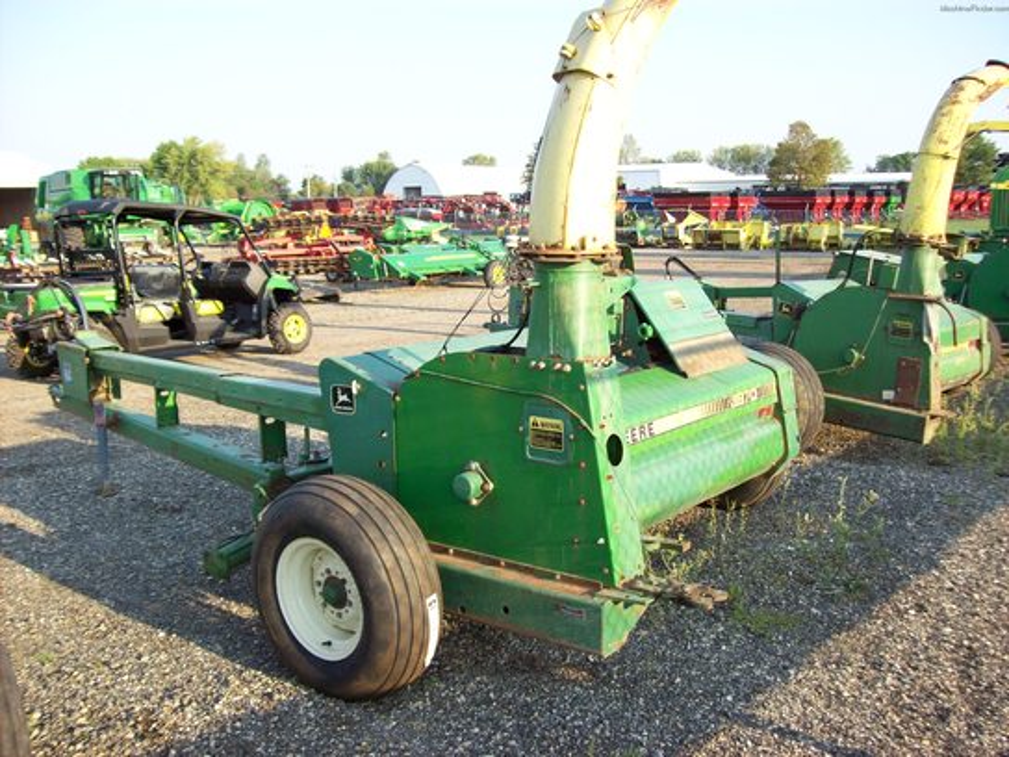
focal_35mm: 36
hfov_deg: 51.4
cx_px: 504
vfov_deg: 39.7
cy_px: 378
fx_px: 1049
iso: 80
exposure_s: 1/297
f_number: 2.7
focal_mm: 6
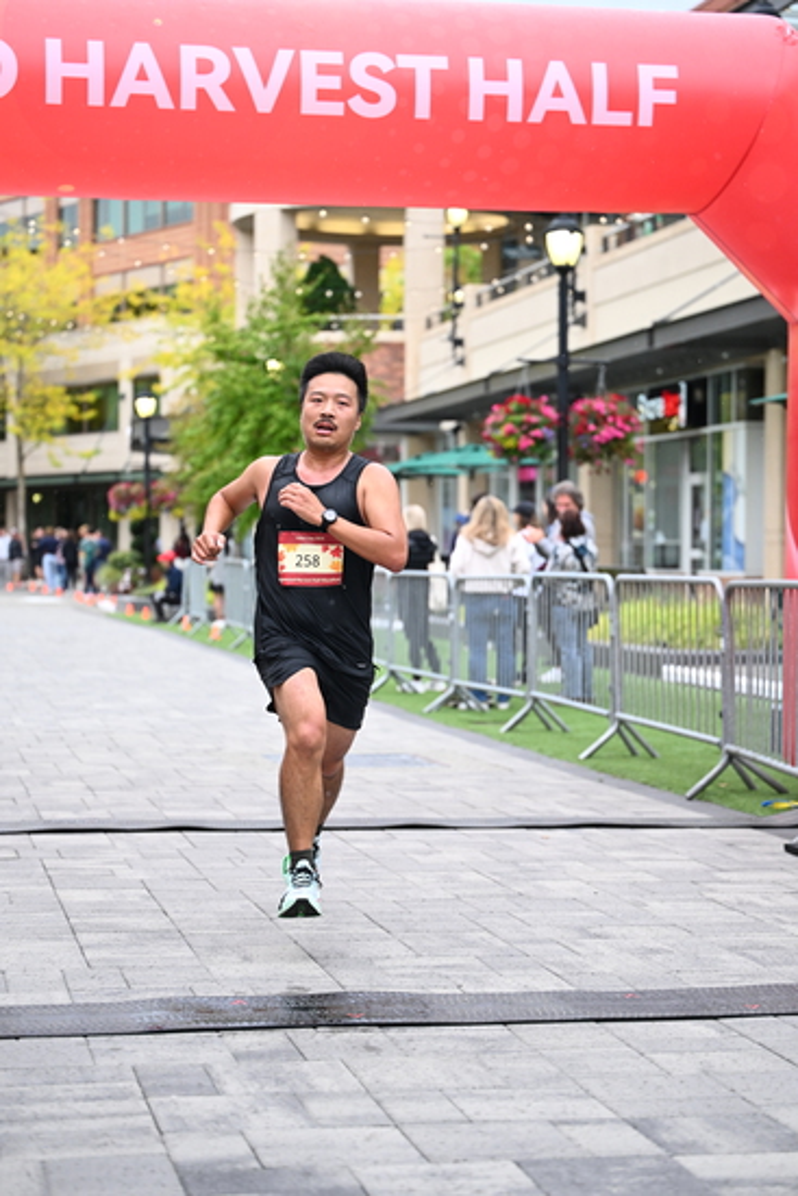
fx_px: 2326
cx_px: 399
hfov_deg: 19.5
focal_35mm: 70
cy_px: 598
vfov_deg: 28.8
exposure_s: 1/1250
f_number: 2.8
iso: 1250
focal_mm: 70
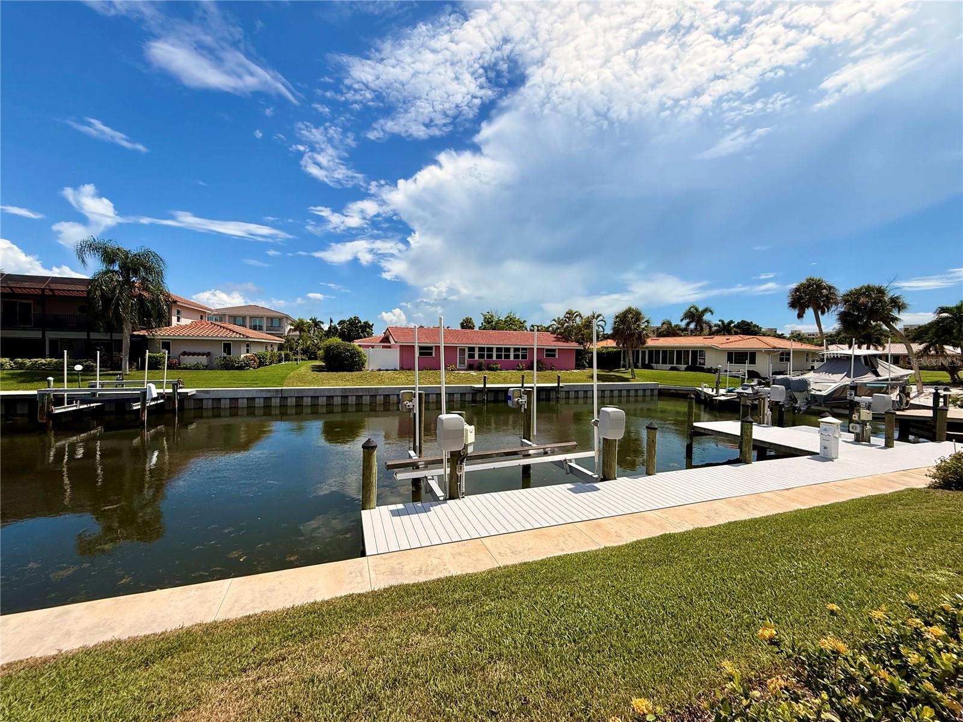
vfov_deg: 85.7
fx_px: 389
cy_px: 361
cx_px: 482
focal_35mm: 14
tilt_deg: -1.3
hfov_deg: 102.1
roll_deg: -1.4
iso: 50
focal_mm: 2.22
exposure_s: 1/3289
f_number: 2.2
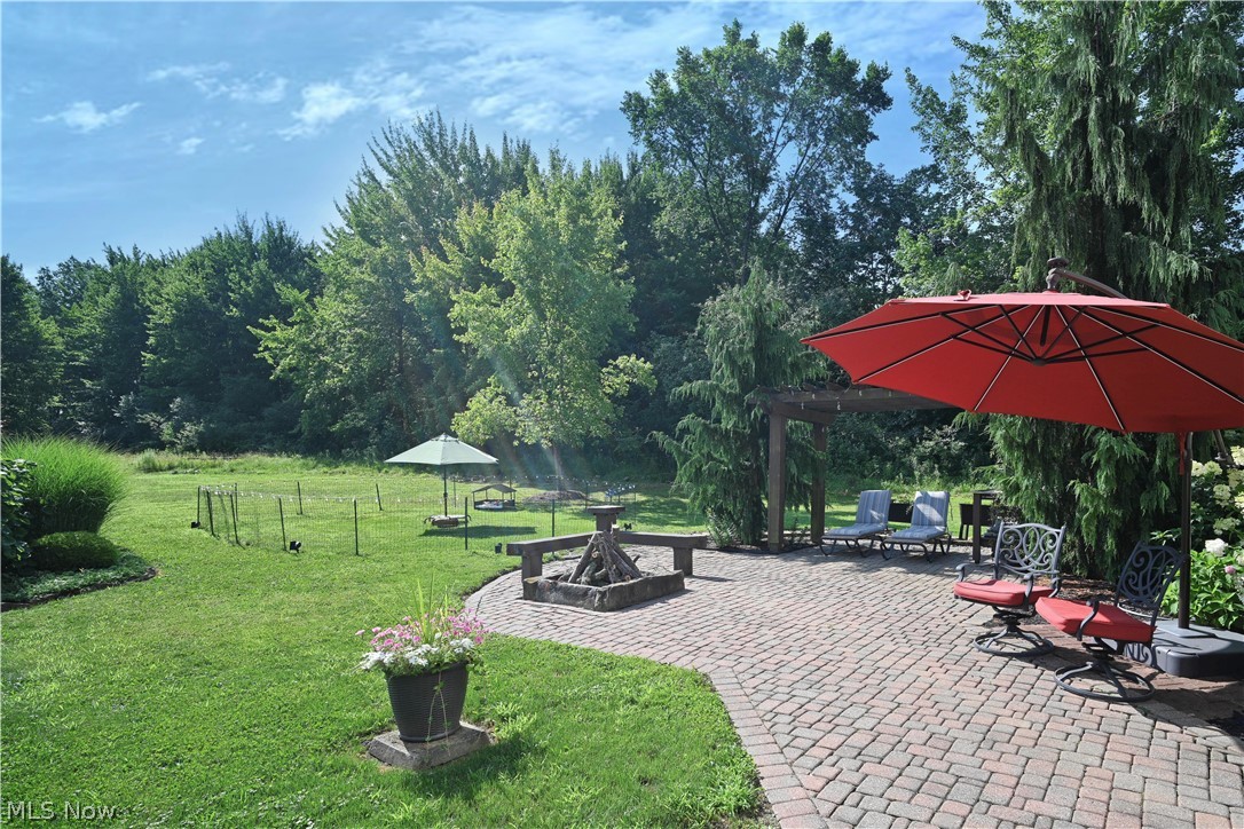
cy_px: 414
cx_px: 622
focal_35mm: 16
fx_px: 553
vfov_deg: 73.7
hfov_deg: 96.7
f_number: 6.3
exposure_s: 1/250
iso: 100
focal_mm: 16
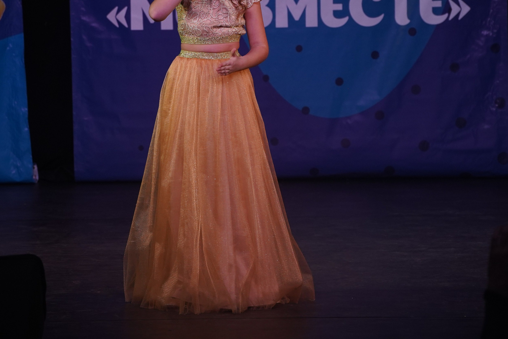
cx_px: 248
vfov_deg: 5.3
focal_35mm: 257
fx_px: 3626
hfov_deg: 8.0
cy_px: 97
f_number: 5.6
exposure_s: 1/250
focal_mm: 156
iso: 1600
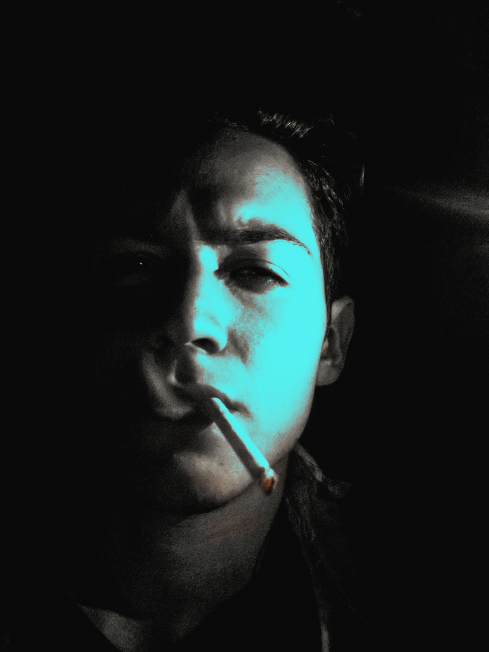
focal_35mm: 36
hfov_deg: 39.7
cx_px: 244
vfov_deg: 51.4
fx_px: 678
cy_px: 326
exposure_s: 1/30
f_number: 3.1
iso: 266
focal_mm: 6.5
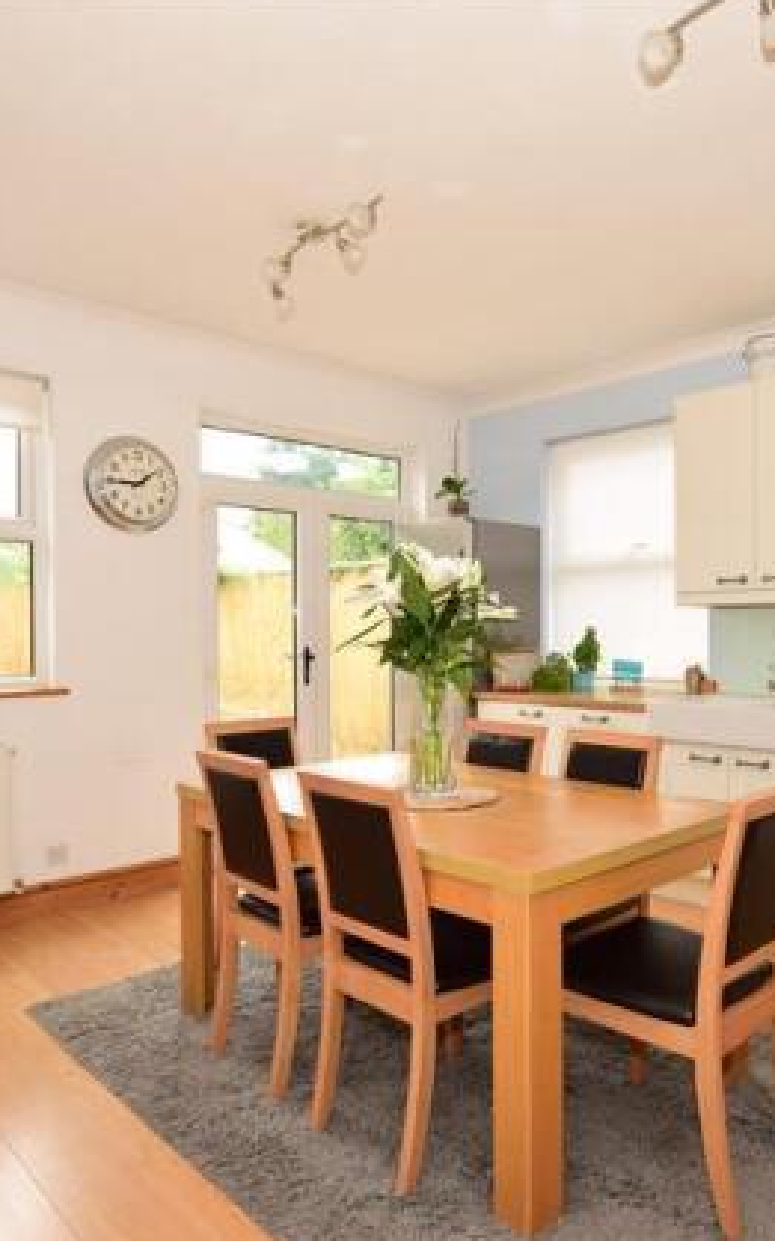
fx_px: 812
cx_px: 487
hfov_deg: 50.5
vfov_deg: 74.8
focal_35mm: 24
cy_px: 640
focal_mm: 10
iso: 200
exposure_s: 1/60
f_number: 5
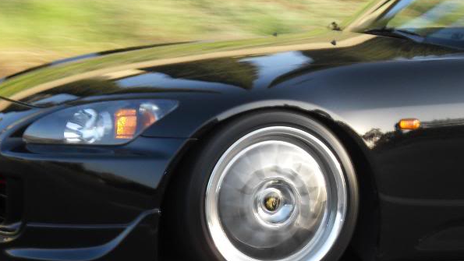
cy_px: 101
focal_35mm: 148
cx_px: 339
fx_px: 1821
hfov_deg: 14.5
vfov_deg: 8.2
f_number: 4.4
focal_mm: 13.5
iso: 100
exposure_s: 1/90
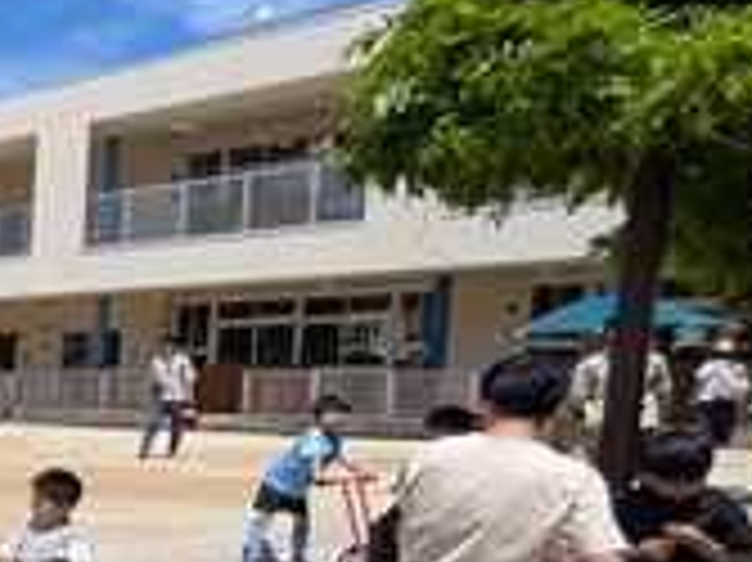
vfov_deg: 30.1
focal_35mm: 46
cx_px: -477
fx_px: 999
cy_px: 508
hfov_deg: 25.4
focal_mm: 2.02
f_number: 1.7
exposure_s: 1/3436
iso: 54
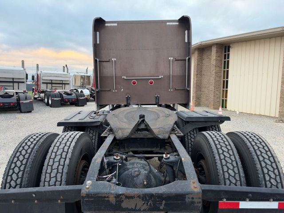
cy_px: 106
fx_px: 197
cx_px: 142
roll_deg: -1.5
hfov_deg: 71.6
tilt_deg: -3.3
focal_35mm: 24
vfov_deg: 56.8
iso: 80
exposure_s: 1/170
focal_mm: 6.93
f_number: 1.8
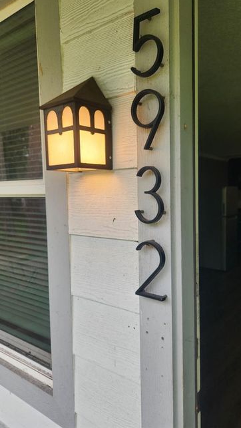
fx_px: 295
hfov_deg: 44.3
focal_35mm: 26
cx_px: 134
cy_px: 208
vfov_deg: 71.9
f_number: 1.8
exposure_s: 1/170
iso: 20
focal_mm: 5.4
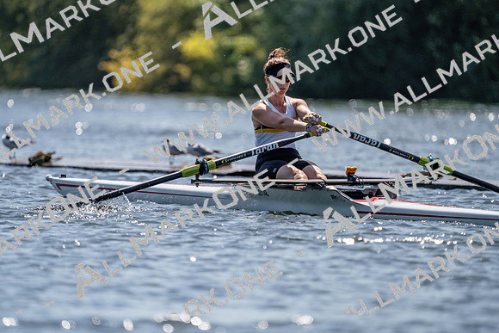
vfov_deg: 2.3
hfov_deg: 3.4
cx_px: 250
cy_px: 166
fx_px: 8318
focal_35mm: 600
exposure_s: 1/2000
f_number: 6.3
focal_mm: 600
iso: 250
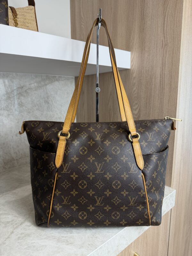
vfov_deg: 71.6
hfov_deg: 56.8
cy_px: 128
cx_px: 96
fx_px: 177
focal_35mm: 24
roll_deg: +1.1
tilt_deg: -10.4
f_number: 1.78
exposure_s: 1/120
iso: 100
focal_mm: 6.76
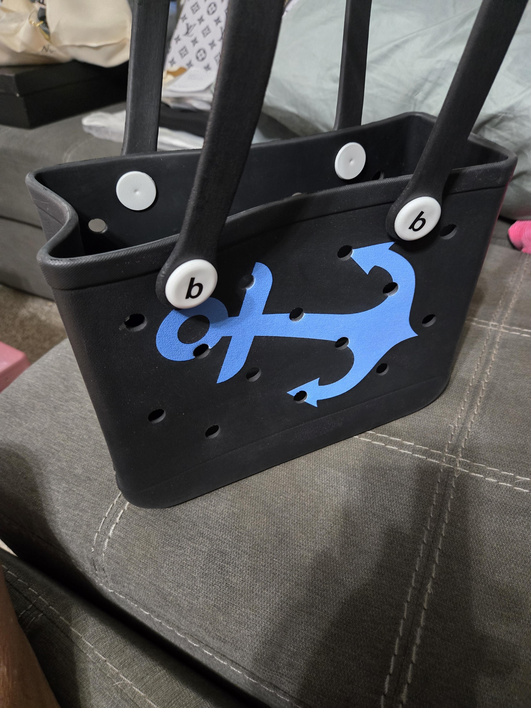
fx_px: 470
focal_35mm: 23
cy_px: 354
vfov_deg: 73.9
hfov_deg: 58.9
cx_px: 266
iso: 1250
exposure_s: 1/30
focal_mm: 5.4
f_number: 1.8
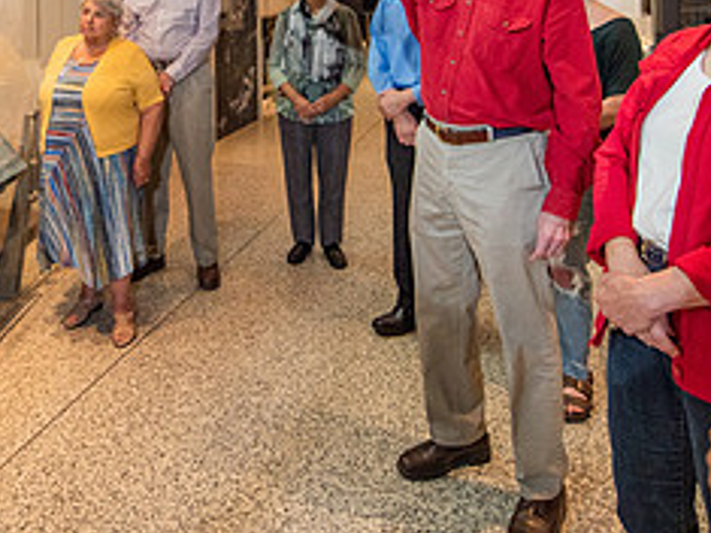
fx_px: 698
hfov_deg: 52.2
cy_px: 2
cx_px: 200
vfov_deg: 37.4
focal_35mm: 34
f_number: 2.8
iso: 1600
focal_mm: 14
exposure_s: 1/200
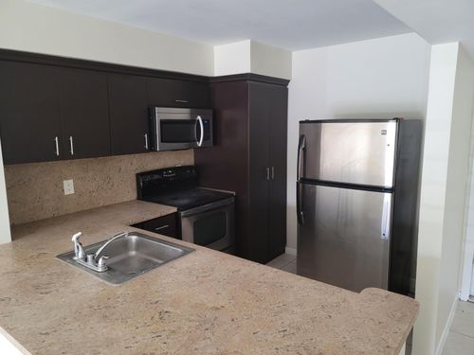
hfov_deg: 69.4
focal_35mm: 25
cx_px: 237
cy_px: 178
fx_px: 342
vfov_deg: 54.9
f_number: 1.8
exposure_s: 1/39
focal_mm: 7
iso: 320
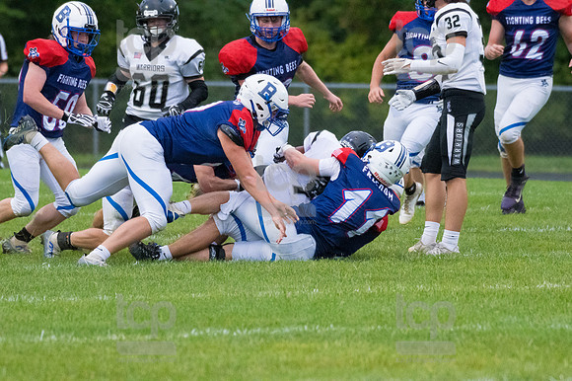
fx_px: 7384
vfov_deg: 3.0
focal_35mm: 465
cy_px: 190
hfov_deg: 4.4
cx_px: 286
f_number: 5.6
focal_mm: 310
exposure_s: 1/2000
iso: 6400
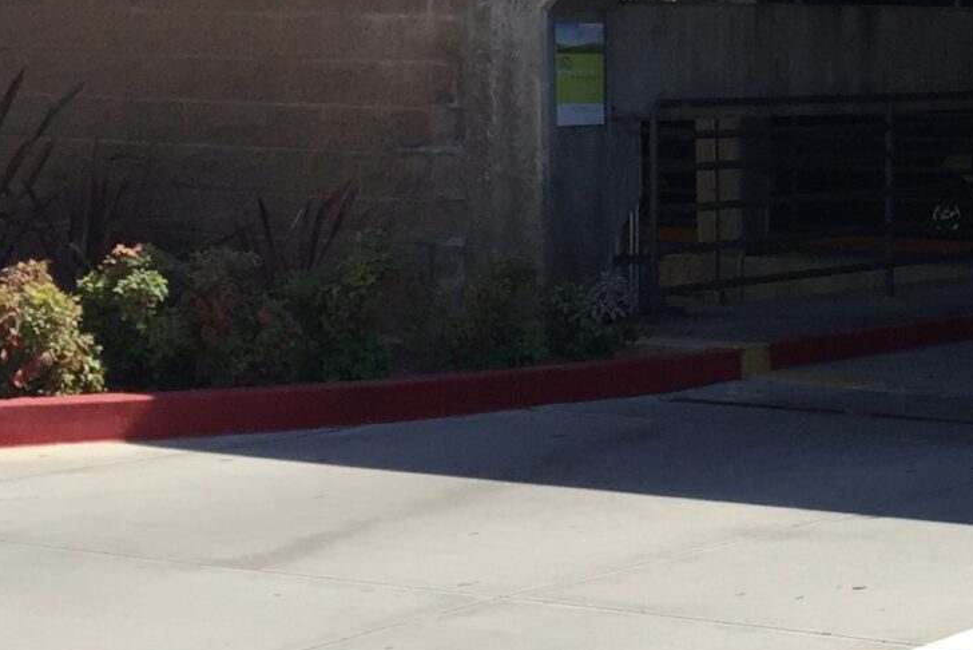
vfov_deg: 12.9
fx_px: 2866
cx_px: 1537
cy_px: 156
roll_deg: -0.3
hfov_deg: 17.1
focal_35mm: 106
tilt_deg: -2.8
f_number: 2.2
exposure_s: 1/1130
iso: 32
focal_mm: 4.15
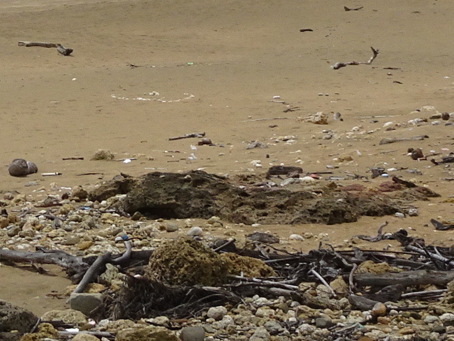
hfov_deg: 6.4
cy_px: -117
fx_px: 4079
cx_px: 17
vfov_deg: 4.8
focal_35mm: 311
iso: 80
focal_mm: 12.87
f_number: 5
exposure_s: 1/800
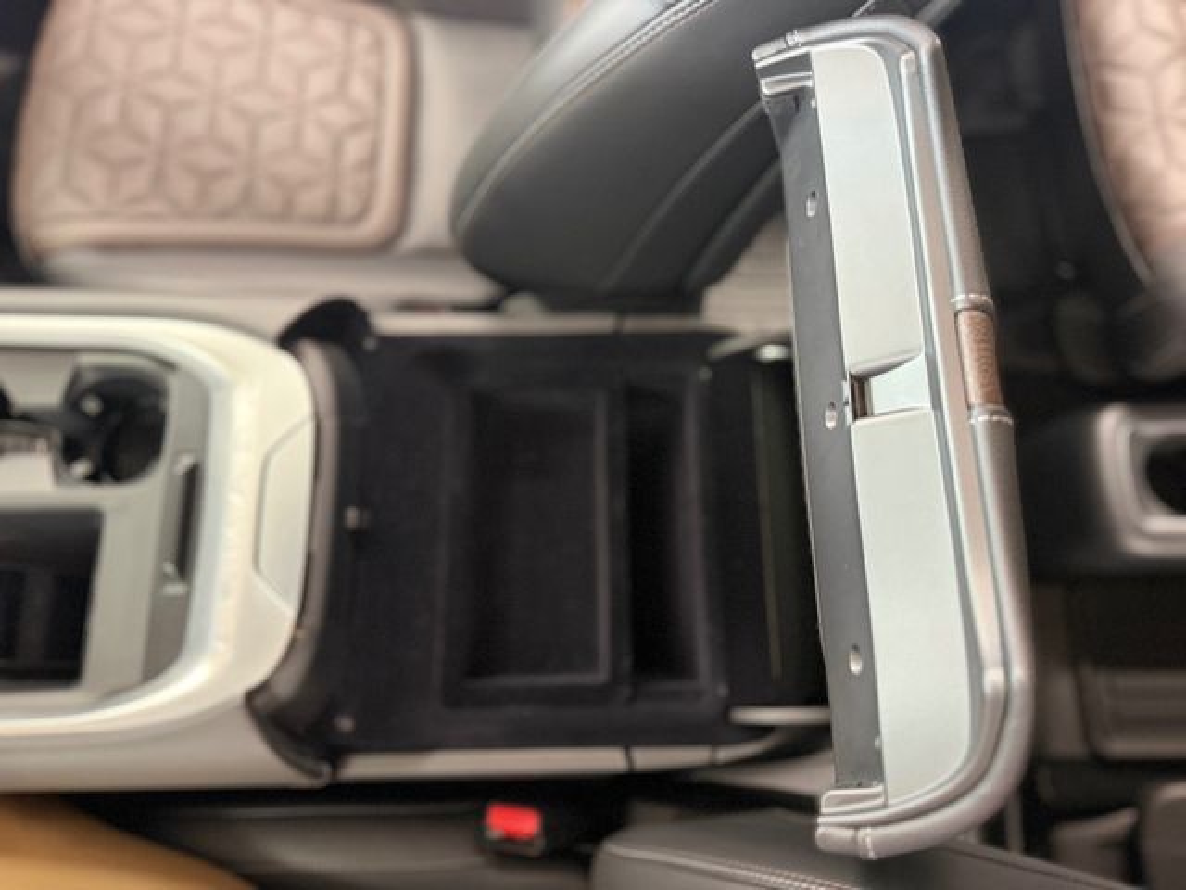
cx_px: 593
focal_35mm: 24
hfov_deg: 71.6
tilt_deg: -74.1
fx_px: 822
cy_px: 445
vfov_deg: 56.8
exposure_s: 1/40
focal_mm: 6.76
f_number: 1.78
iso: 800
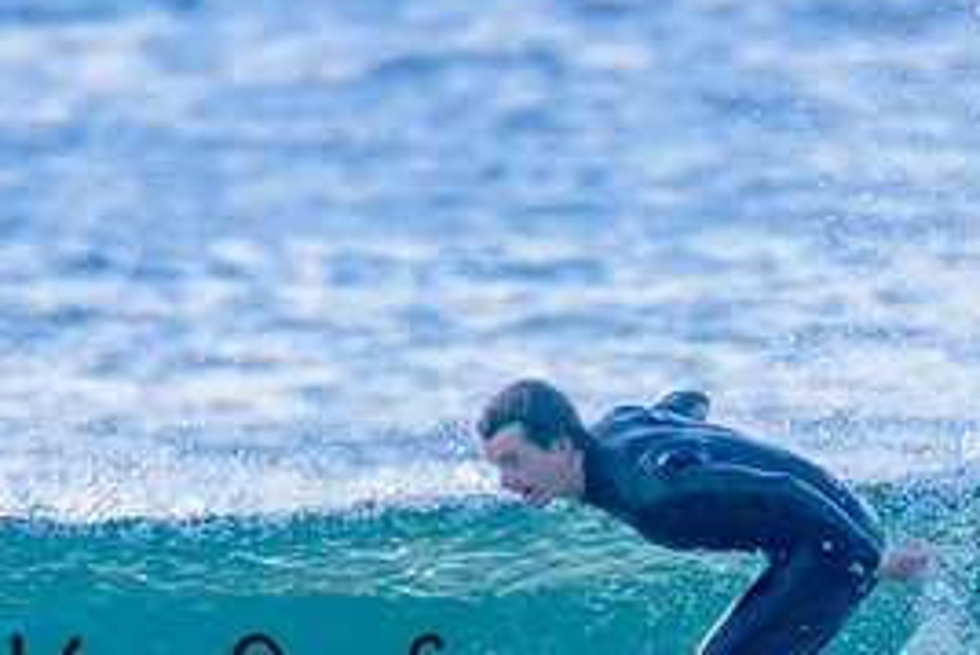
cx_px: 388
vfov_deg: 0.6
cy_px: 660
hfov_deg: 1.0
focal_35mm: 2162
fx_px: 58884
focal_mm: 1000
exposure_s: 1/2000
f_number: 11
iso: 4000
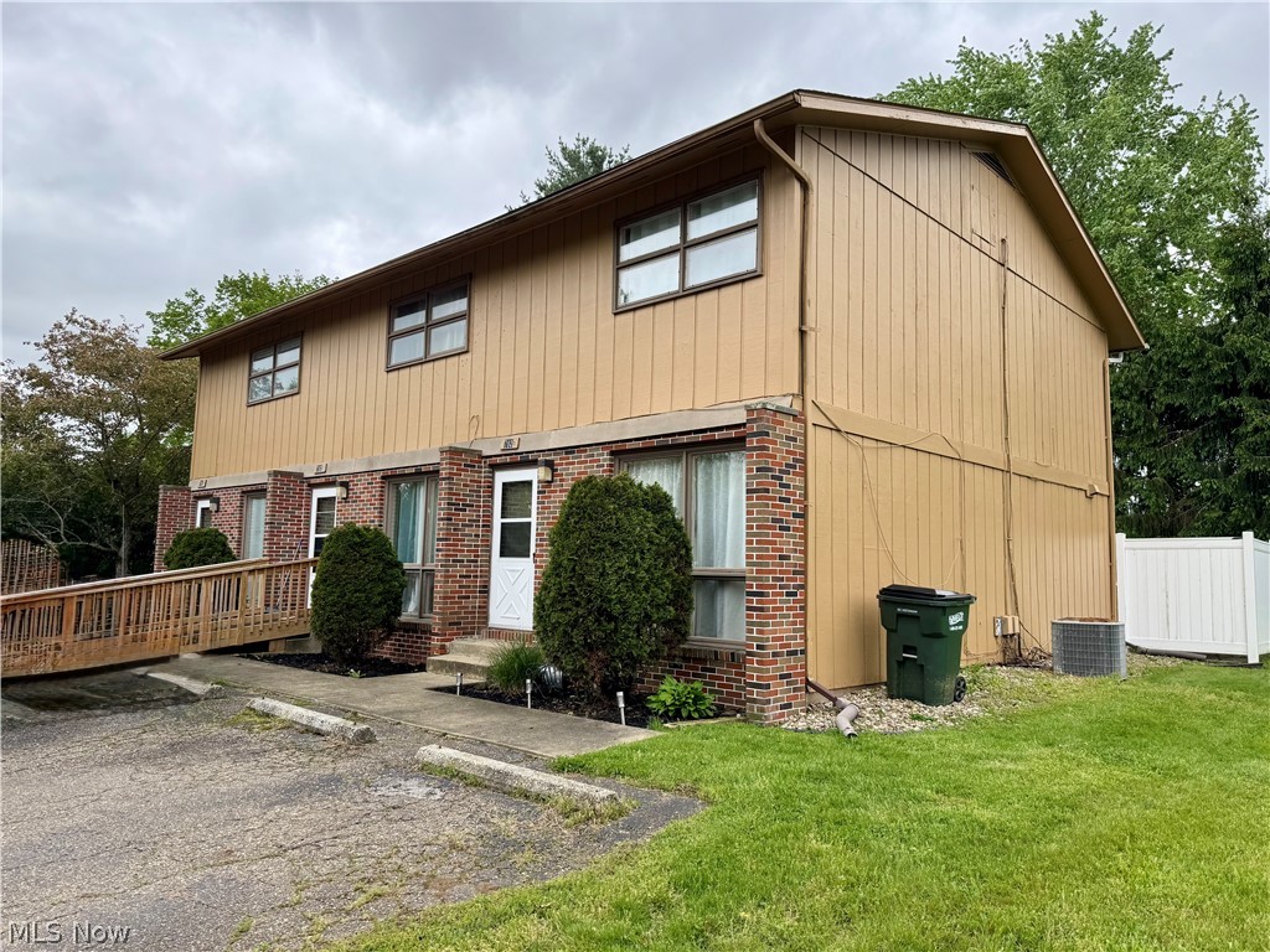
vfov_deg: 56.8
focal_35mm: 24
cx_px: 635
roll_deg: -1.9
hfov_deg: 71.6
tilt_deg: +6.6
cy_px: 476
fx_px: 881
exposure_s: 1/1366
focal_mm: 6.76
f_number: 1.78
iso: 80
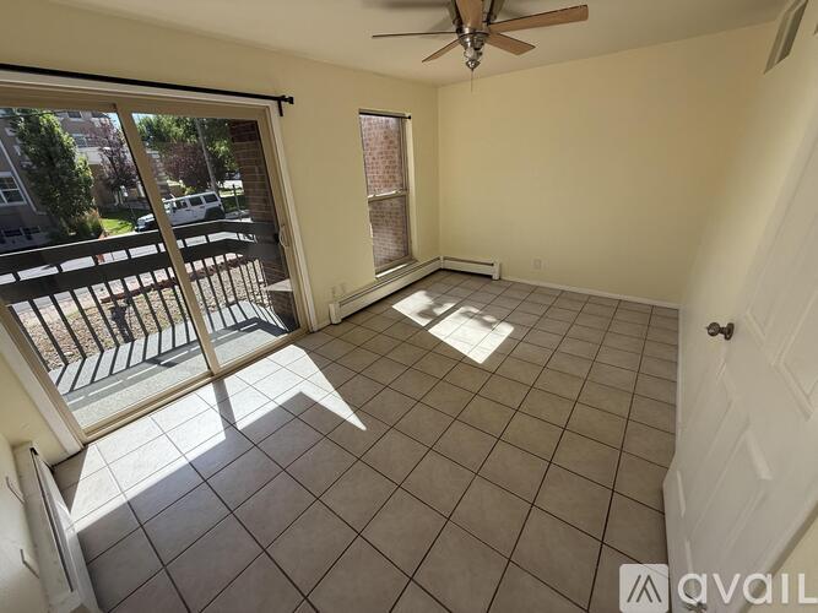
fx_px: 331
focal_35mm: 14
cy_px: 306
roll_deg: +2.8
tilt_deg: -23.6
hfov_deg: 102.1
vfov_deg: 85.7
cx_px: 409
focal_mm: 2.22
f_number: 2.2
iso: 64
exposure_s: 1/549
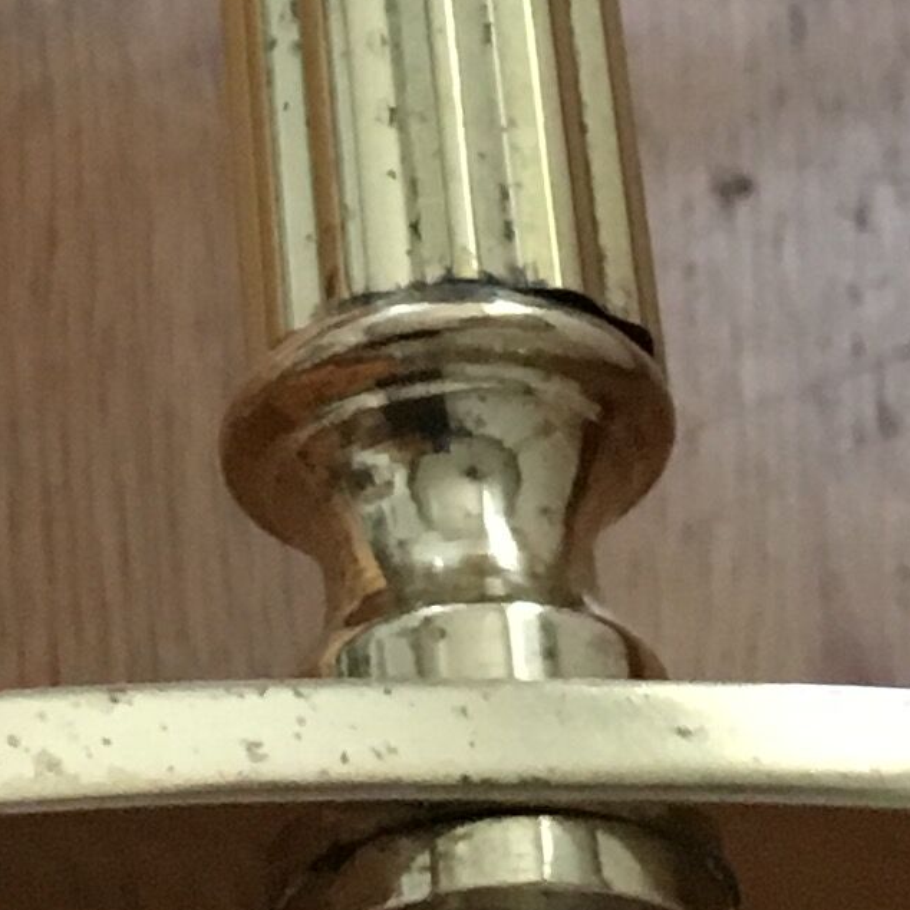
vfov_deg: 10.6
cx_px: 99
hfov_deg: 10.7
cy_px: -148
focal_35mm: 163
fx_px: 4848
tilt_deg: -50.9
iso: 200
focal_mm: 4.15
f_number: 2.2
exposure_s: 1/17
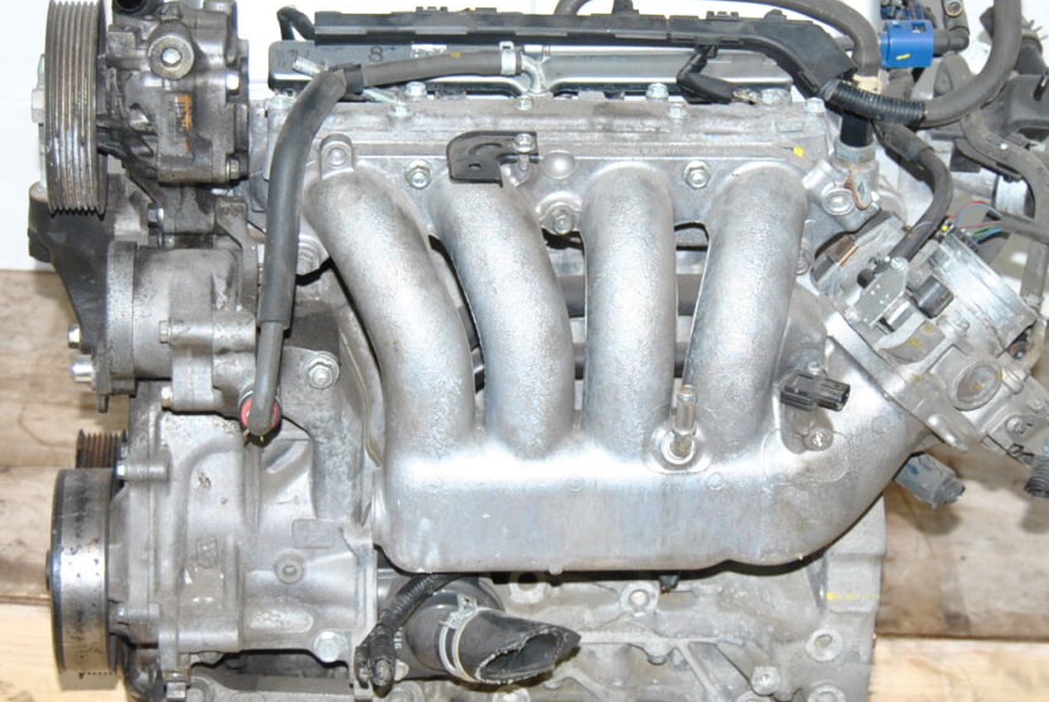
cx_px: 521
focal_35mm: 99
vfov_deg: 13.9
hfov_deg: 20.6
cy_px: 300
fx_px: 2886
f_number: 4.8
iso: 400
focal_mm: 35
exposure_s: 1/200
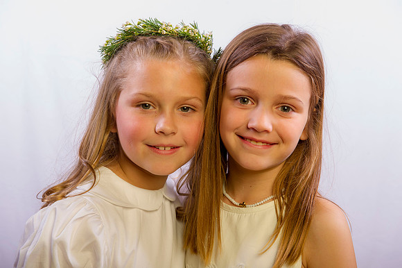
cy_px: 134
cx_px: 201
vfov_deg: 21.9
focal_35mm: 62
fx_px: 692
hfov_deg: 32.4
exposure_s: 1/200
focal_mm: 62
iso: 100
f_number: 8
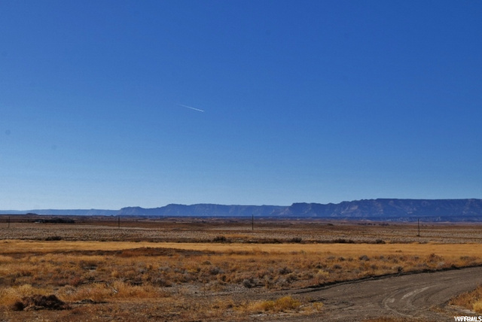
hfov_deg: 33.4
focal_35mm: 60
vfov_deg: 22.7
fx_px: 804
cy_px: 161
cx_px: 241
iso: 200
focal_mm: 40
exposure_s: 1/640
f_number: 13
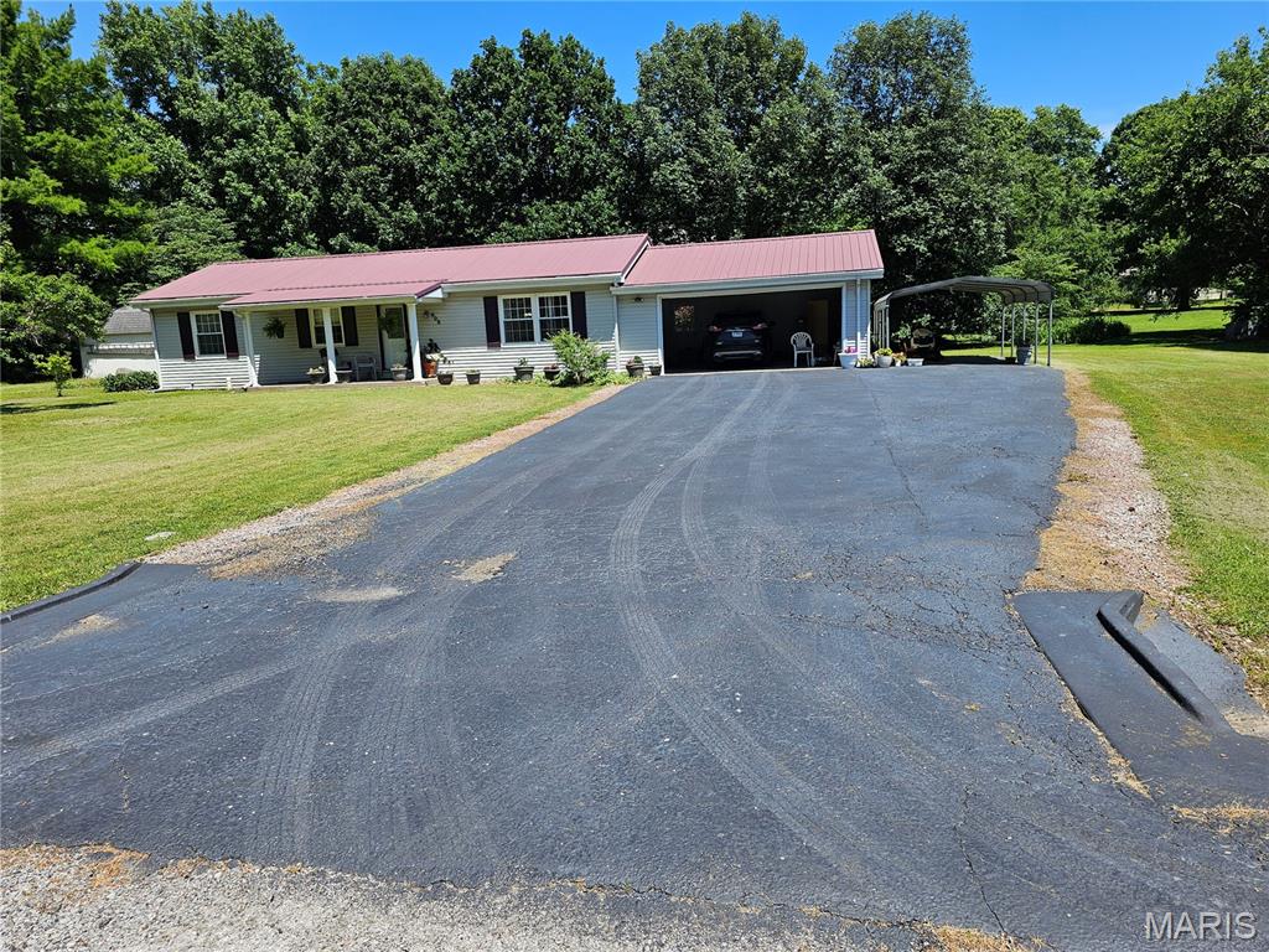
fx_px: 843
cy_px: 476
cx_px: 634
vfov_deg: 58.9
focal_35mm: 23
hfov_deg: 73.9
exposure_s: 1/582
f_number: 1.7
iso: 10
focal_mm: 6.3
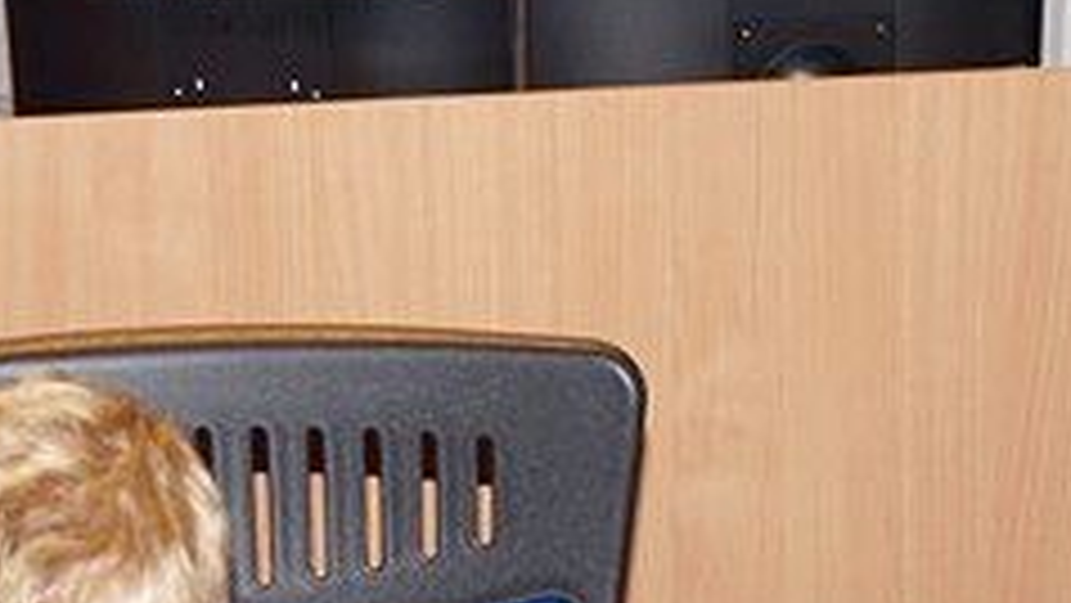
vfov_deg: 11.0
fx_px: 3125
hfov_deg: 19.4
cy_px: 252
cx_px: 590
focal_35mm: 110
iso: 800
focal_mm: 26
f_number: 4
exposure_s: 1/60
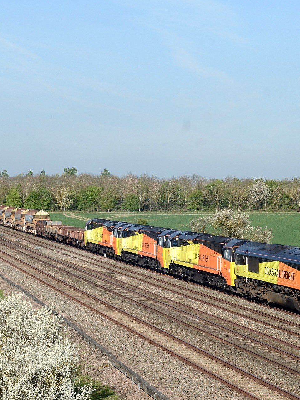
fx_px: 1260
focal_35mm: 109
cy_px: 200
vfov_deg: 18.0
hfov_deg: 13.6
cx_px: 150
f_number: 9
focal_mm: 50
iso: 400
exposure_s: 1/800
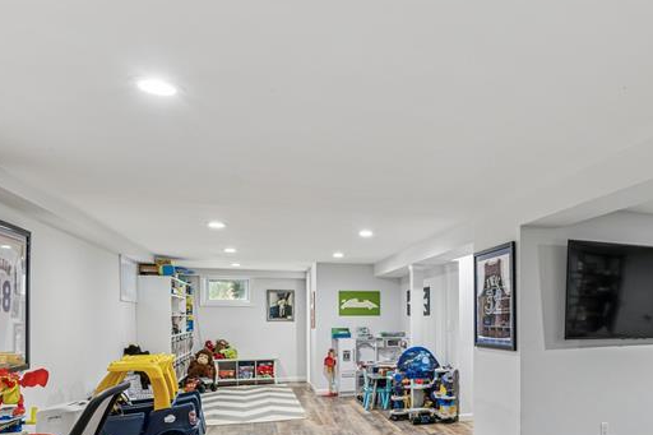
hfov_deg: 61.6
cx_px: 495
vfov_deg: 45.1
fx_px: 508
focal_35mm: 28
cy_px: 316
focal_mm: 14
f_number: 8
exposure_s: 1/8
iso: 200
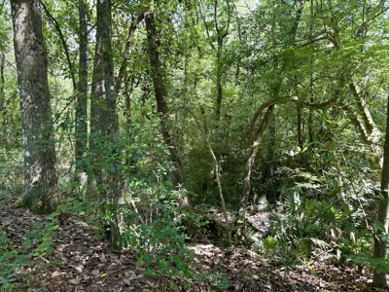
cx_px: 194
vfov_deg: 56.8
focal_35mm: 24
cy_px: 146
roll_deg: -1.1
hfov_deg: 71.6
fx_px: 270
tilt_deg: -5.7
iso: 125
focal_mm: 6.76
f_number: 1.78
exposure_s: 1/121
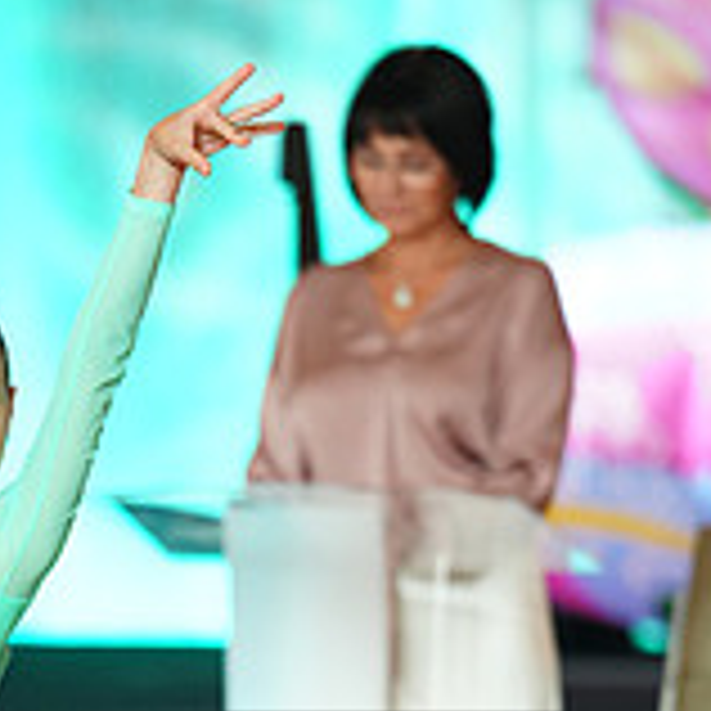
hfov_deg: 2.8
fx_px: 14547
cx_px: 11
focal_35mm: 626
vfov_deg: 2.8
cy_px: 864
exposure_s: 1/400
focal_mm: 200
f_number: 2.8
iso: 1600
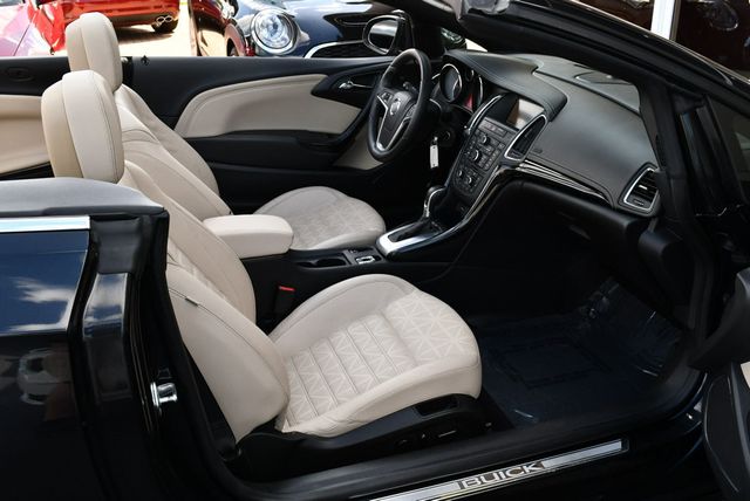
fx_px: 751
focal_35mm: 36
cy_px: 250
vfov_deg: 36.9
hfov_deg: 53.1
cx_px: 375
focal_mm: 18
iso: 200
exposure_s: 1/250
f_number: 6.3
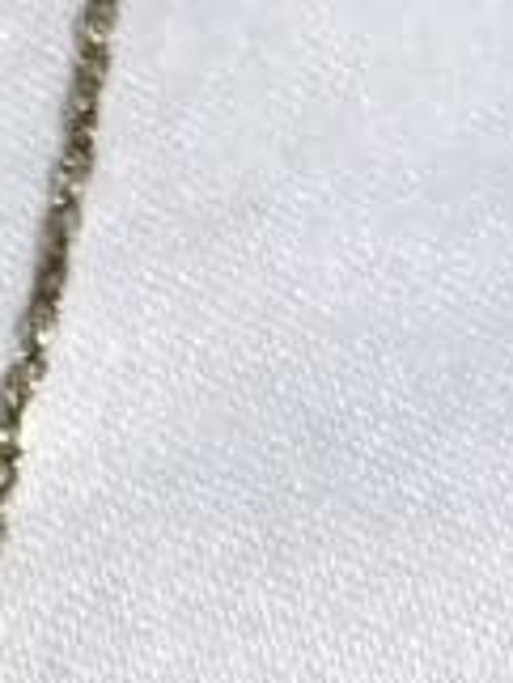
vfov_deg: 5.7
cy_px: 1799
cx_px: -615
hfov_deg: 4.4
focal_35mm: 330
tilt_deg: -67.3
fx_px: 6512
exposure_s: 1/18519
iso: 32
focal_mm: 5.96
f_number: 1.6
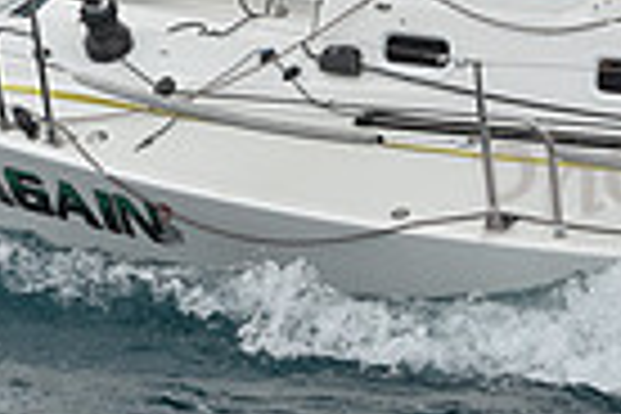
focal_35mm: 294
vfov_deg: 4.7
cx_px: 243
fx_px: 5071
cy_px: -47
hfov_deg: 7.0
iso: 250
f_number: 8
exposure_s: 1/800
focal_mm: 70
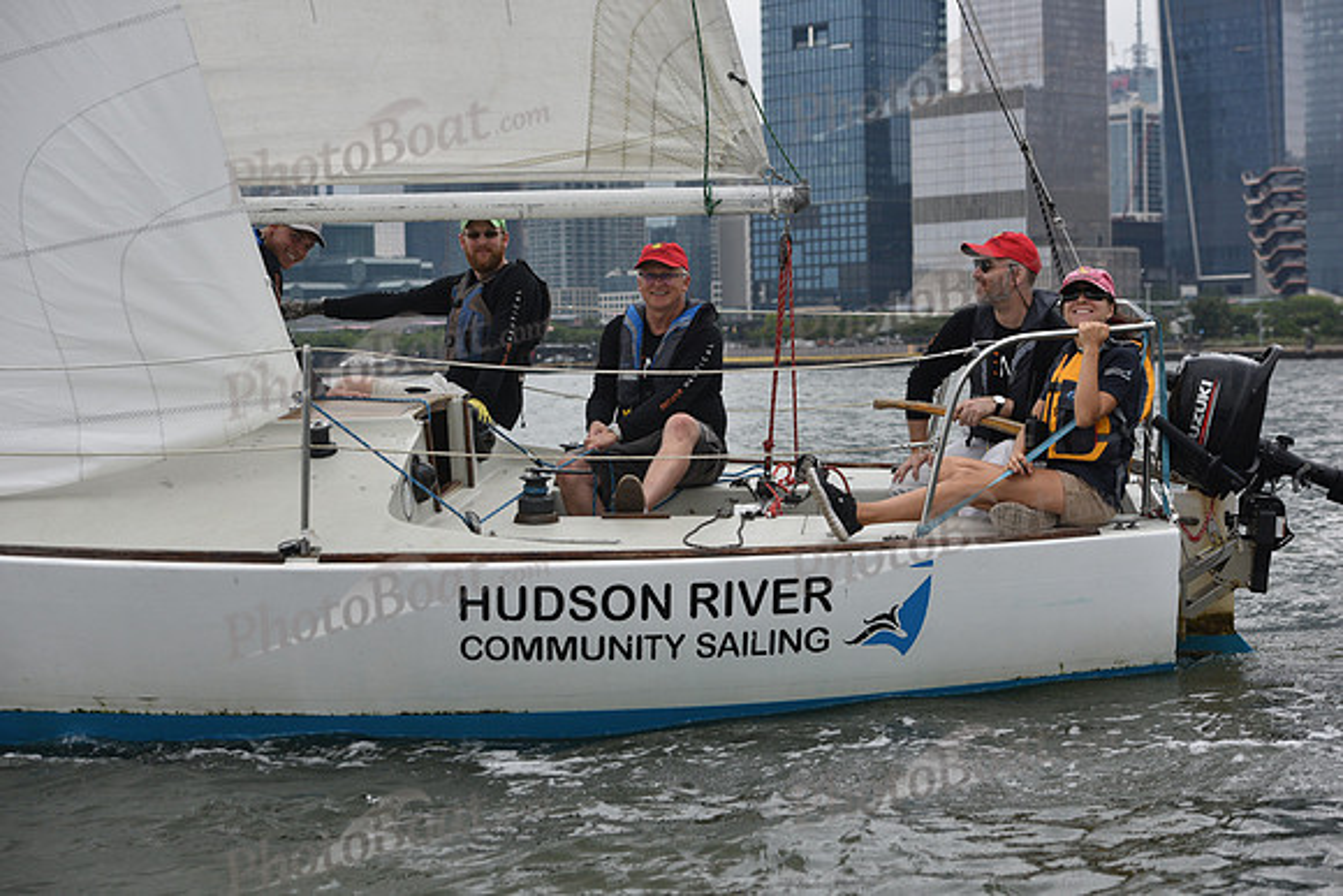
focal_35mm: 70
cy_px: 448
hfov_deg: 28.8
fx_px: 2612
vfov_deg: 19.5
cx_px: 672
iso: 320
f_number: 5
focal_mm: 70
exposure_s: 1/1250
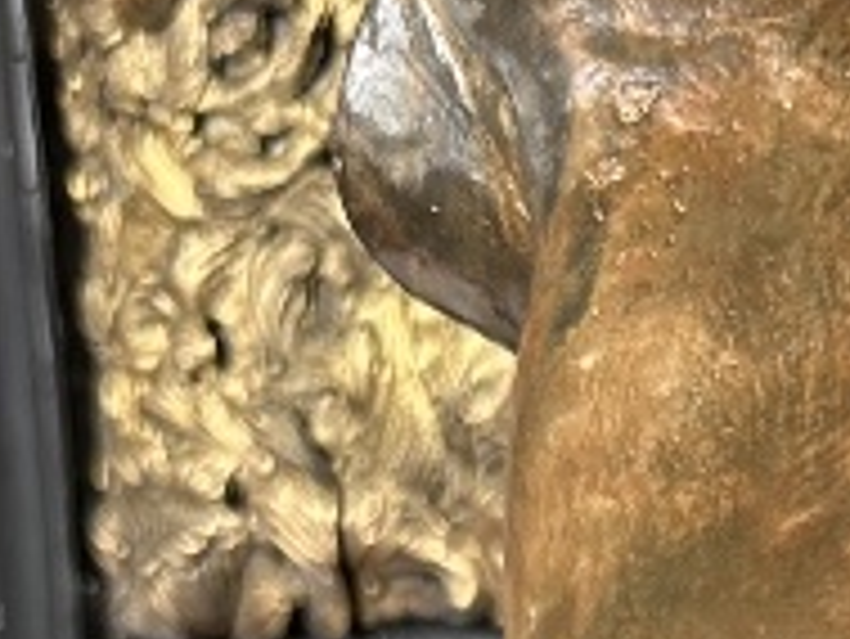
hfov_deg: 12.3
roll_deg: -1.8
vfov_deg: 8.2
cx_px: 1286
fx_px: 3735
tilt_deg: -15.0
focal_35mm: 152
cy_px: 1962
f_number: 1.78
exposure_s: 1/121
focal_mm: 6.86
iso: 80
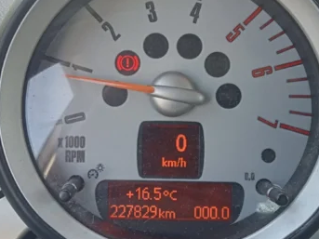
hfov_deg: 38.9
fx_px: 451
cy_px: 101
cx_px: 147
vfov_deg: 29.6
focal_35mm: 49
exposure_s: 1/100
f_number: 2.2
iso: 128
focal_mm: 3.46
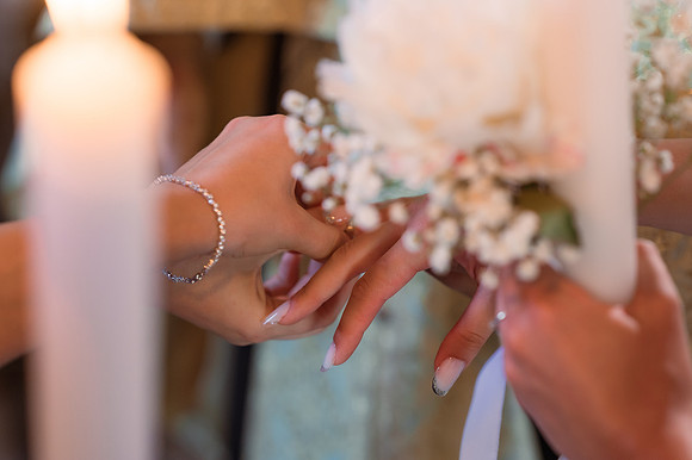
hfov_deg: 20.1
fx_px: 1948
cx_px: 363
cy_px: 274
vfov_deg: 13.5
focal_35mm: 101
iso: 1000
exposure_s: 1/160
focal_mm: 85
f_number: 2.5
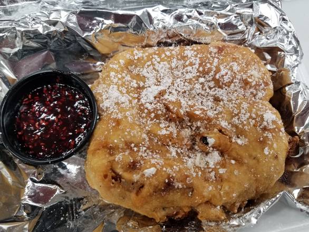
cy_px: 116
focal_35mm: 26
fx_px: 232
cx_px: 154
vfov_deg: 53.1
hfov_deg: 67.3
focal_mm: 4.3
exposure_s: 1/60
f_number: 1.7
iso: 125
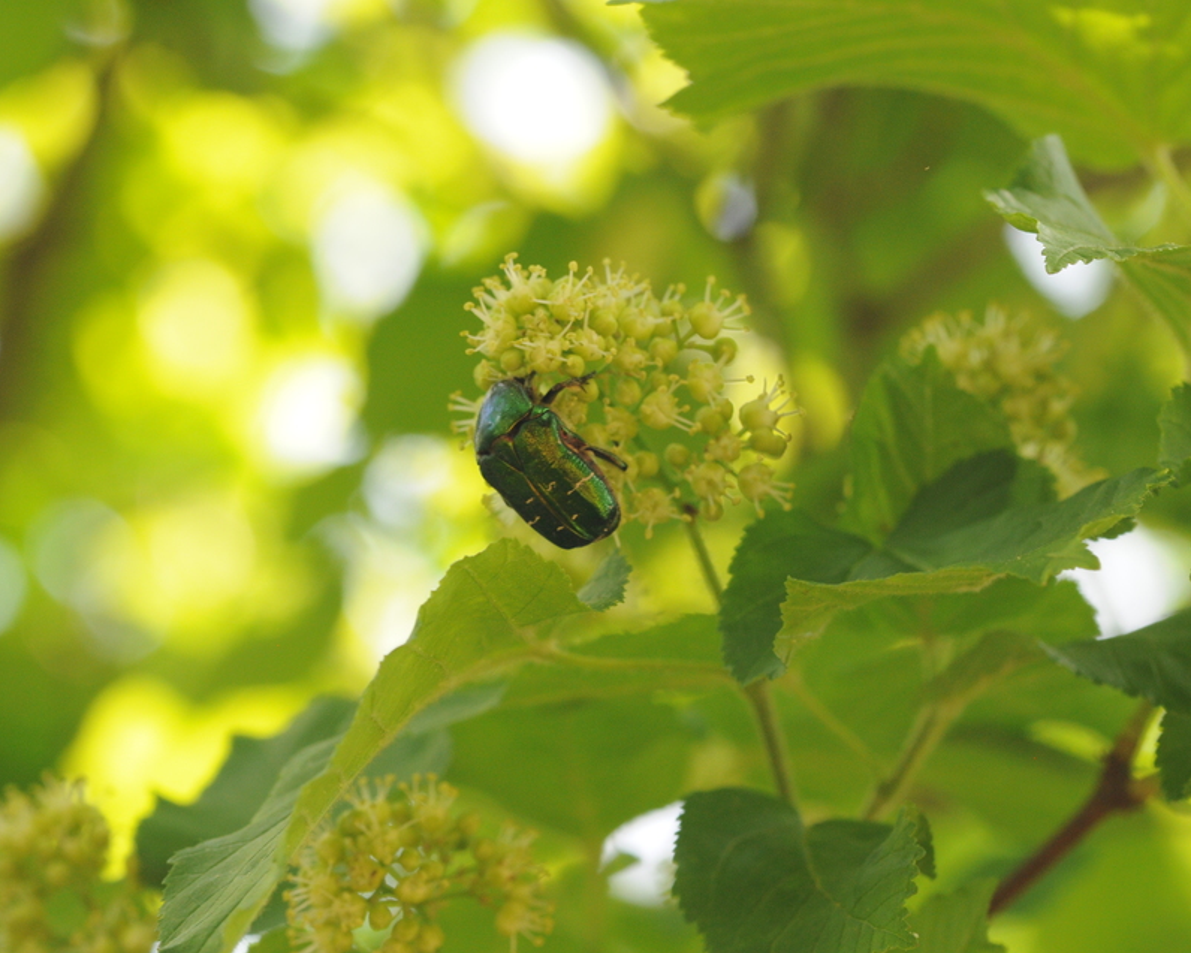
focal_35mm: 179
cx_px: 539
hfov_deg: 10.8
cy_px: 476
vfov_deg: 8.7
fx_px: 6295
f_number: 11
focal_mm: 105
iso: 640
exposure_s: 1/125
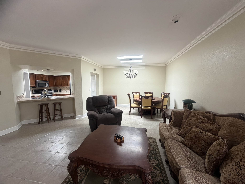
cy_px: 92
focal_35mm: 14
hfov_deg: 102.1
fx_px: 99
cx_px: 122
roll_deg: +0.5
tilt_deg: -5.0
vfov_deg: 85.7
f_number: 2.2
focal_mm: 2.22
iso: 250
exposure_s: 1/121
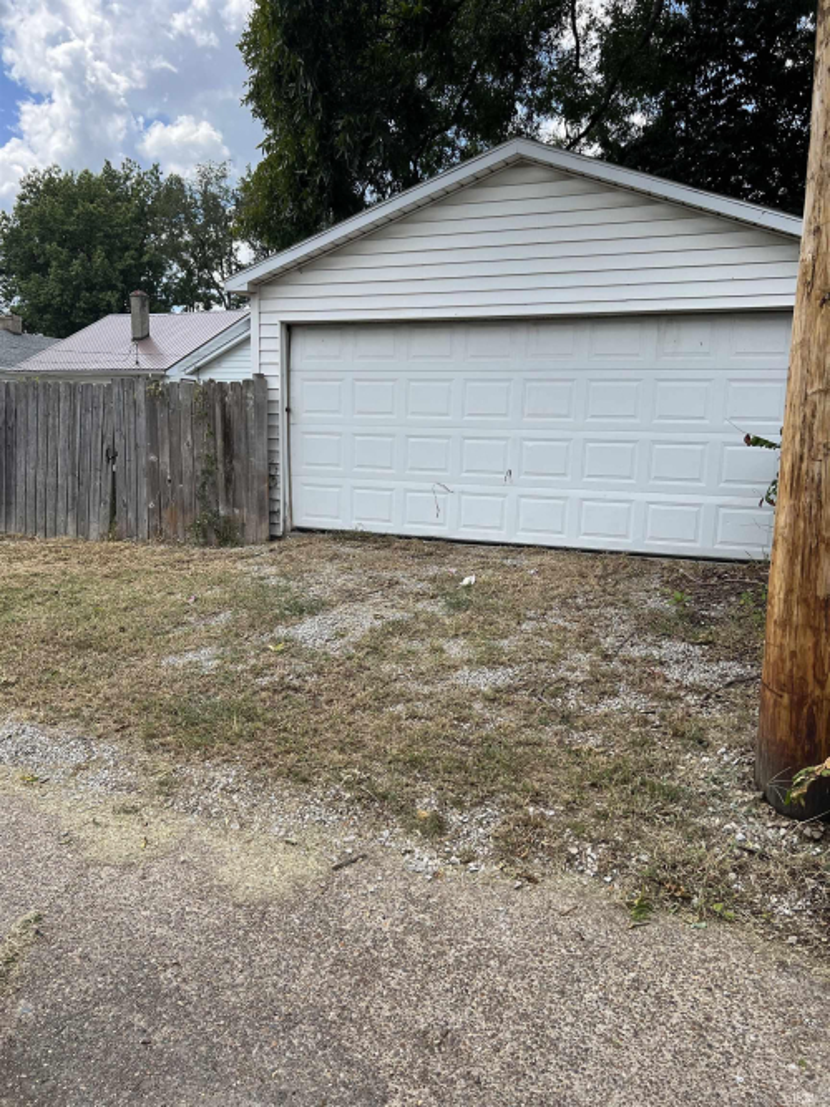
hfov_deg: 53.0
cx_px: 415
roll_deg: -1.9
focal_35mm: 26
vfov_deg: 67.3
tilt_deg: -8.9
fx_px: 831
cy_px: 554
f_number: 1.5
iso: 50
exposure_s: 1/1575
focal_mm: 5.7
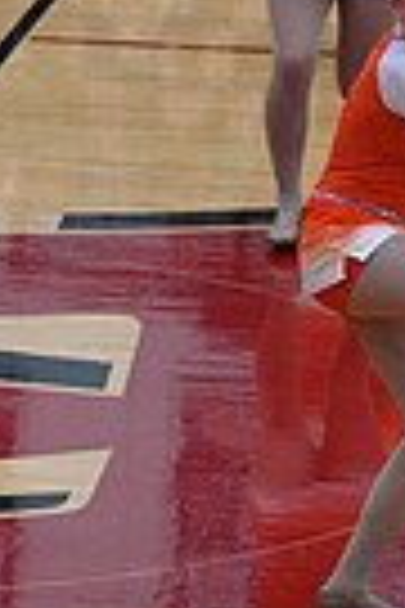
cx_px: -729
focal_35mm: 451
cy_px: 241
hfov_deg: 3.0
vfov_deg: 4.6
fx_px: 7610
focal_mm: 105
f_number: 4
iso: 4000
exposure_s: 1/400
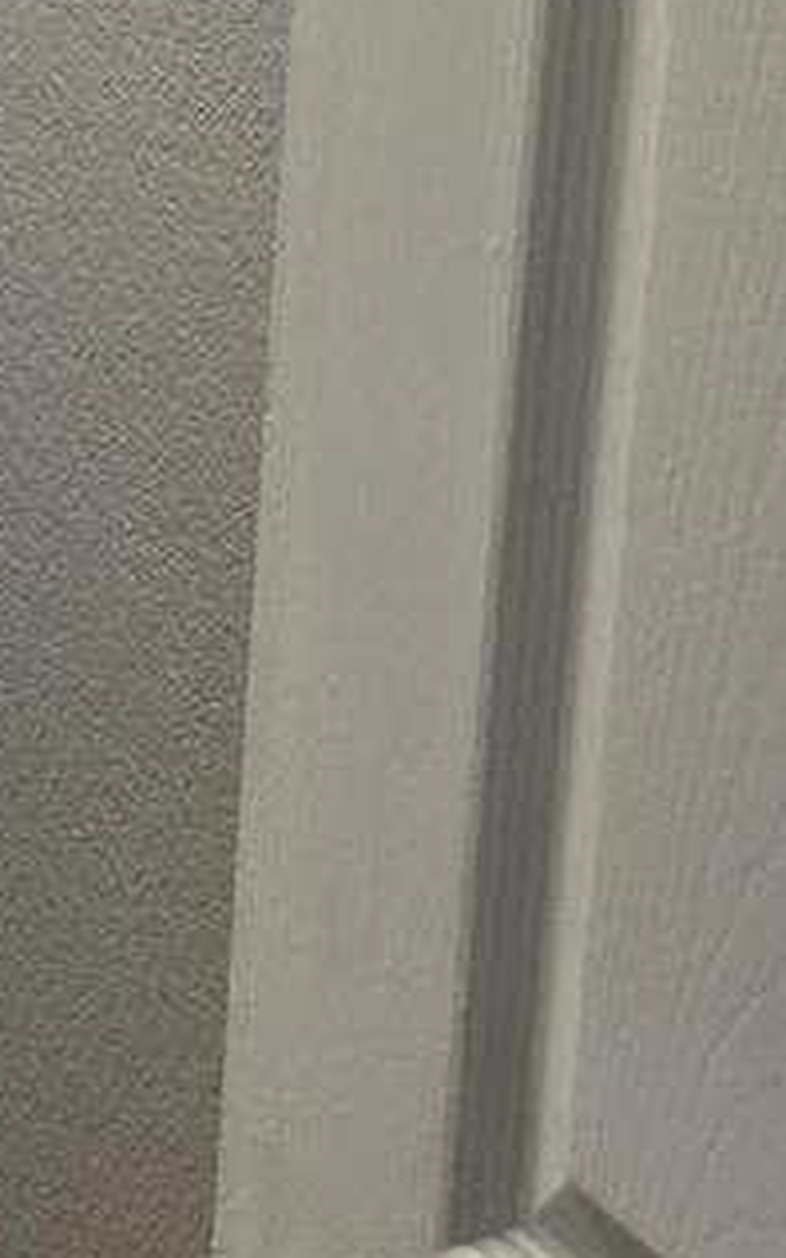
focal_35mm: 118
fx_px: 4046
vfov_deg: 17.2
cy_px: -56
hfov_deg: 9.5
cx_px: -1266
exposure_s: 1/120
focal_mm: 6.3
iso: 125
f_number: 1.7
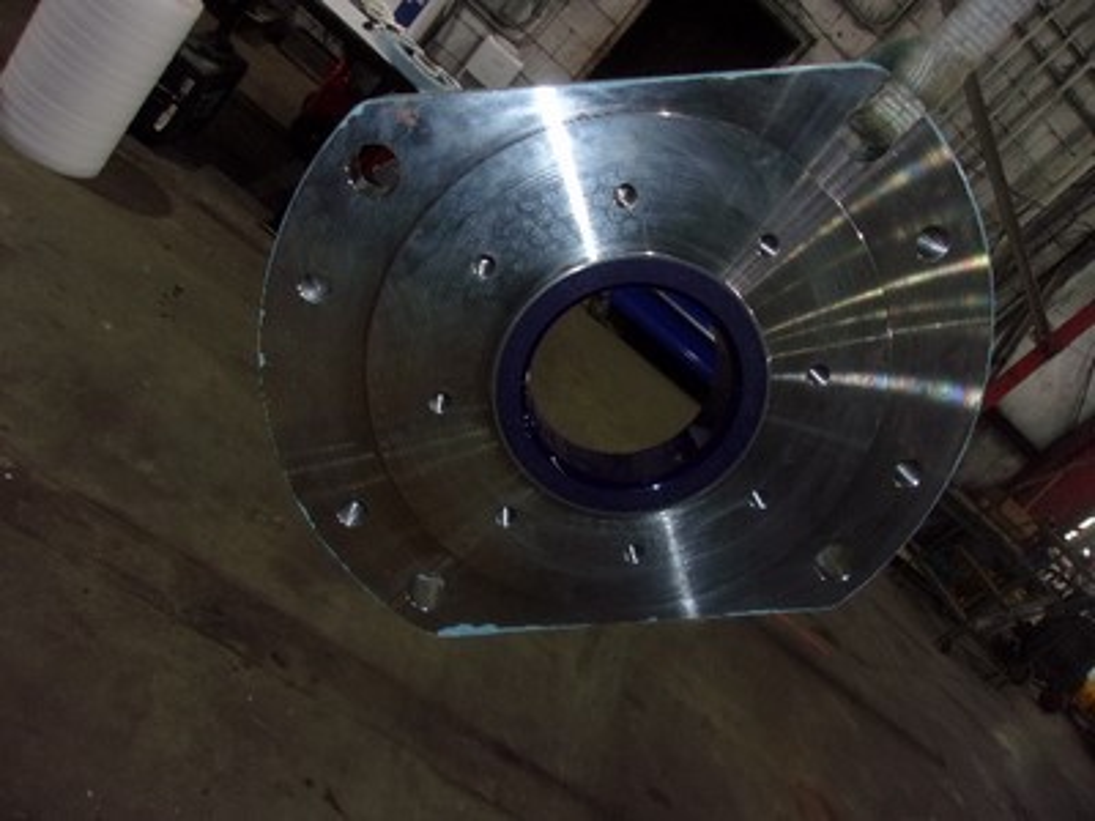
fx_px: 854
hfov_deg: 65.3
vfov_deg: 51.4
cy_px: 410
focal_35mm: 27
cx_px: 548
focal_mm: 4.9
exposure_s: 1/34
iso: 200
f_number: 3
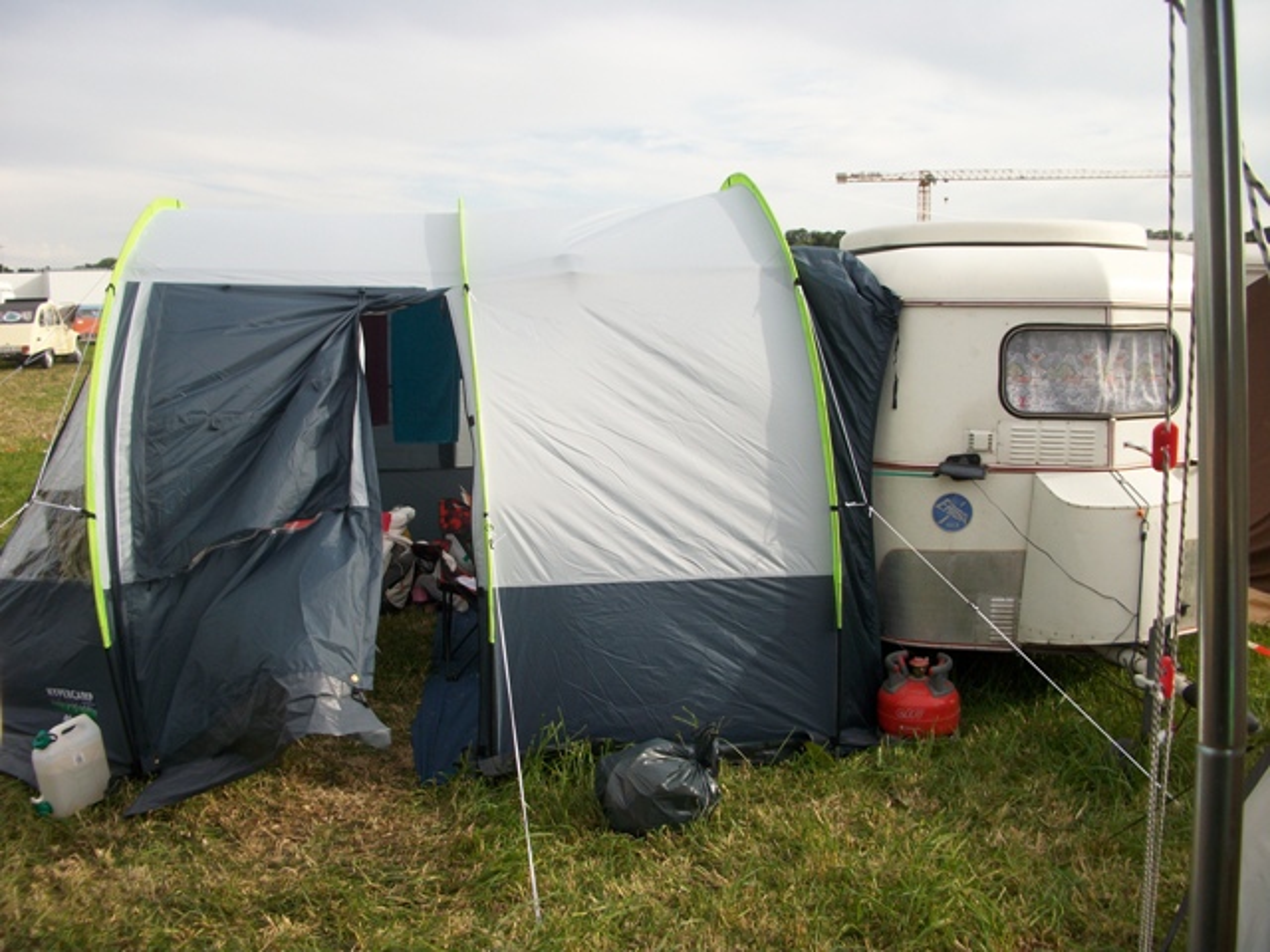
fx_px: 1137
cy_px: 476
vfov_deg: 45.4
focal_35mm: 31
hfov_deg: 58.4
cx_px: 635
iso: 80
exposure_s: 1/84.3
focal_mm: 5.7
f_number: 8.8
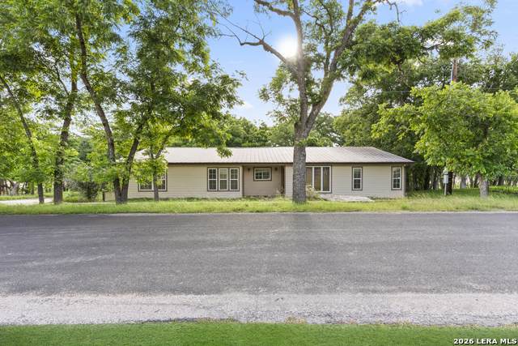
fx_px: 245
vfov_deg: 70.5
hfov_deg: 93.3
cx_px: 259
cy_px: 173
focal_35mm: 17
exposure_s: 1/30
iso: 125
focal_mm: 17
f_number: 8
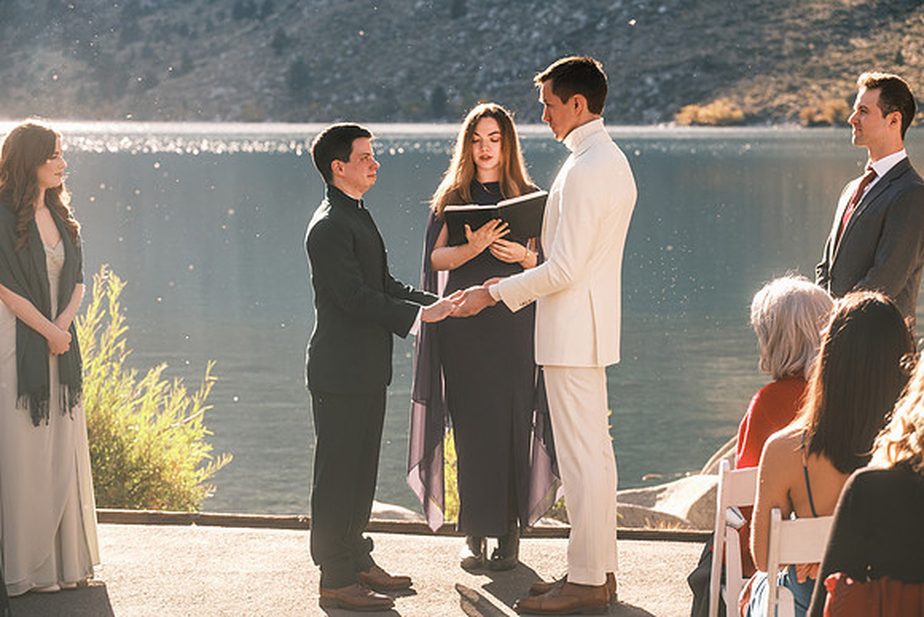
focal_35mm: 84
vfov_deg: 16.3
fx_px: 2156
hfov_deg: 24.2
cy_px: 308
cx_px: 462
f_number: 3.6
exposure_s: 1/400
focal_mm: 56.3
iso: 200
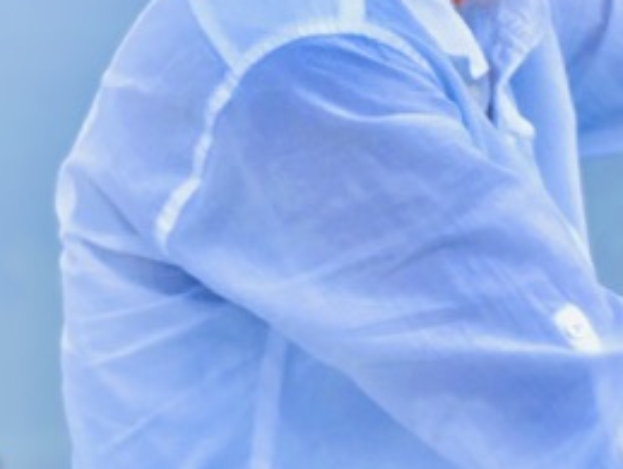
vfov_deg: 6.6
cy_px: 281
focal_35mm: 225
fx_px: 4055
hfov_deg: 8.4
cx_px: 1208
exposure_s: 1/338
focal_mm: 6.6
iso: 20
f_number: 2.8
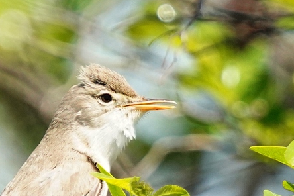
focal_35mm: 1215
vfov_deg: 1.1
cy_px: 191
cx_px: 124
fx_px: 9922
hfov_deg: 1.7
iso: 1250
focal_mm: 600
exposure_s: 1/2000
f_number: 6.3
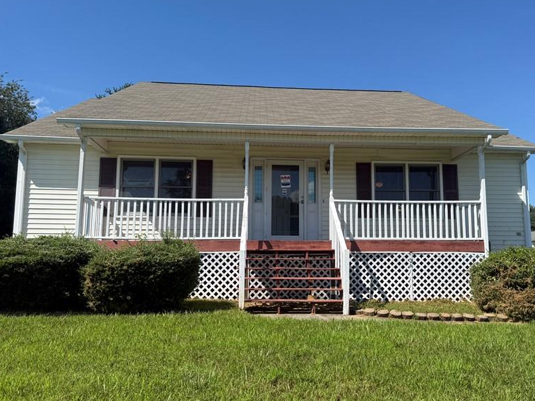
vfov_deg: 44.2
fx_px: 495
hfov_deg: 56.6
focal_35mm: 32
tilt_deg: +9.0
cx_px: 307
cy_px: 204
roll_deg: +0.6
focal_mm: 6.76
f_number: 1.78
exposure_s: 1/4975
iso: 80
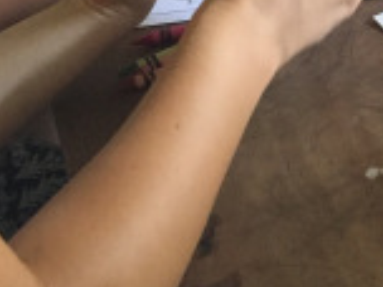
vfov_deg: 13.6
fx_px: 1117
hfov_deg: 17.2
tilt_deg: -23.2
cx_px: 603
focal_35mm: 101
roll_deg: +2.5
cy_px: -170
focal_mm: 4.15
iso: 250
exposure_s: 1/20
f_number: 2.2
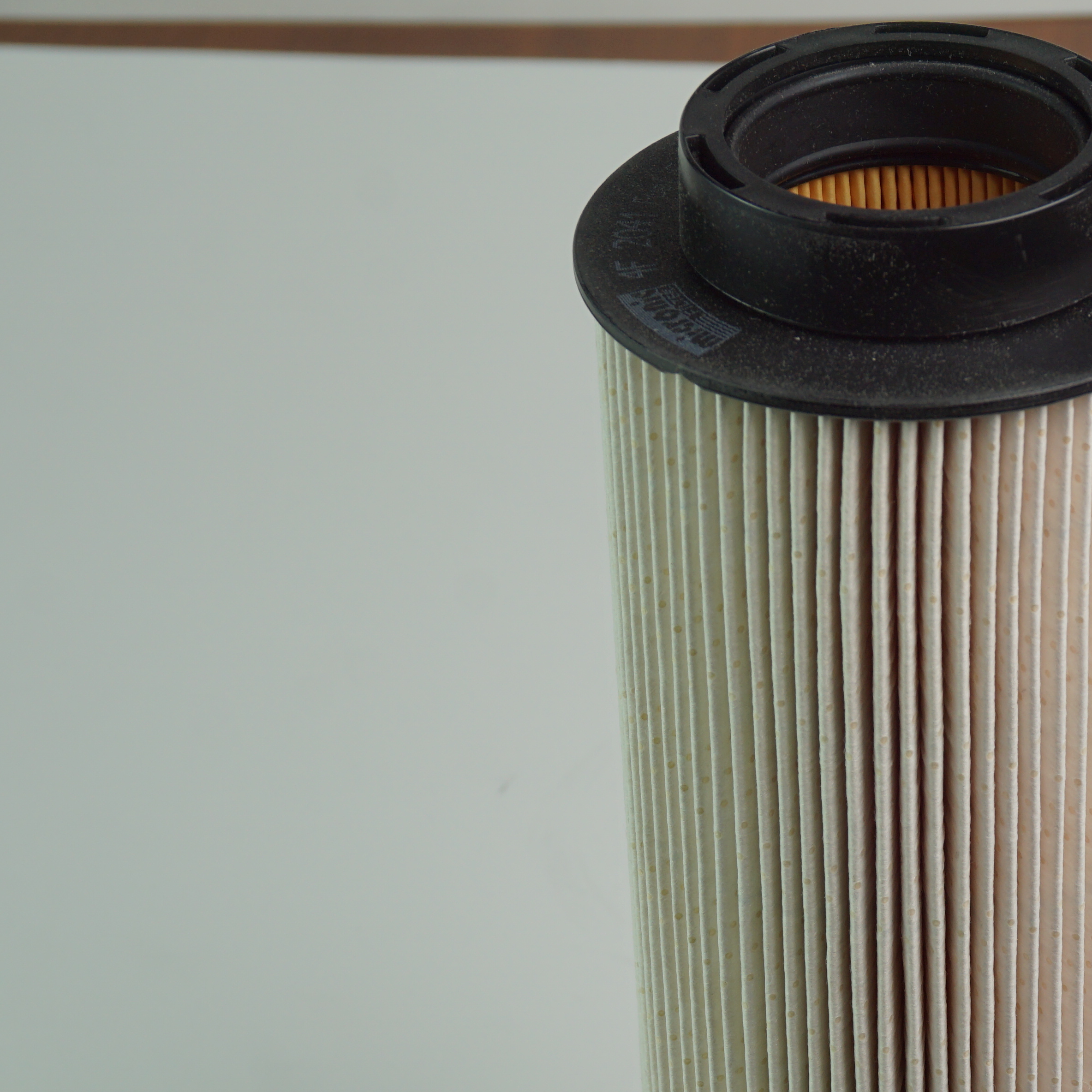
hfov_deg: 15.3
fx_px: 4036
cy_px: 837
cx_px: 856
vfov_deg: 15.3
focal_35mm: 113
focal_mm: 35
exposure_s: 1/15
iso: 100
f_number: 8
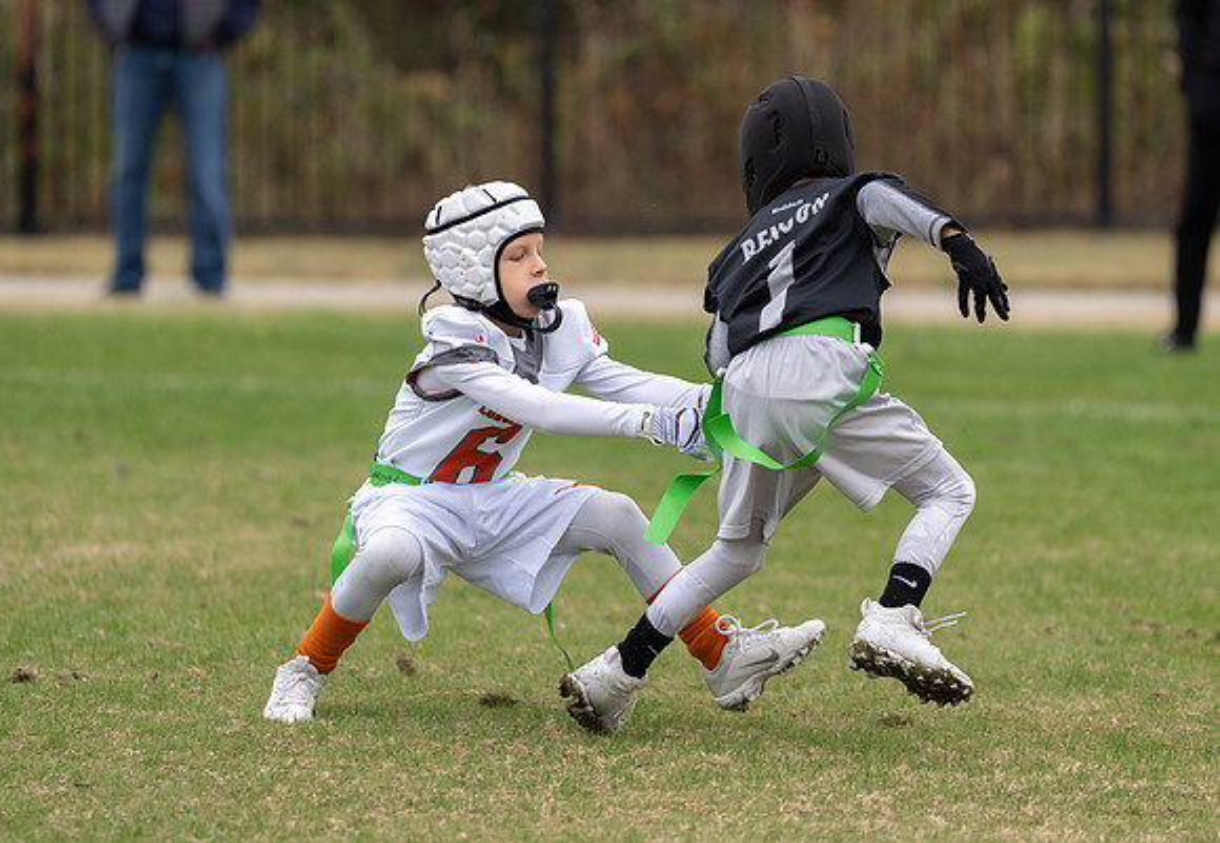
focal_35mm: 302
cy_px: 392
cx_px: 644
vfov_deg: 4.7
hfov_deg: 6.7
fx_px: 10351
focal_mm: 200
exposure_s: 1/1250
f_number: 2.8
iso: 250
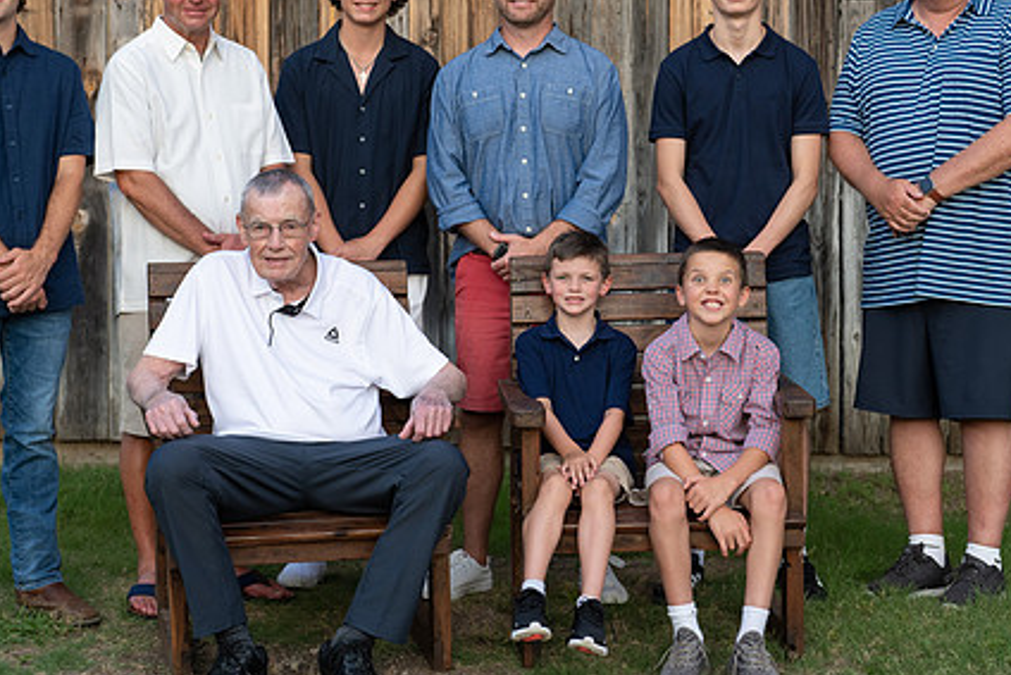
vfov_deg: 16.2
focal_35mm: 84
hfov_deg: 24.2
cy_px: 213
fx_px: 2360
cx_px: 463
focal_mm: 50
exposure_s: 1/500
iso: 200
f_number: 2.8
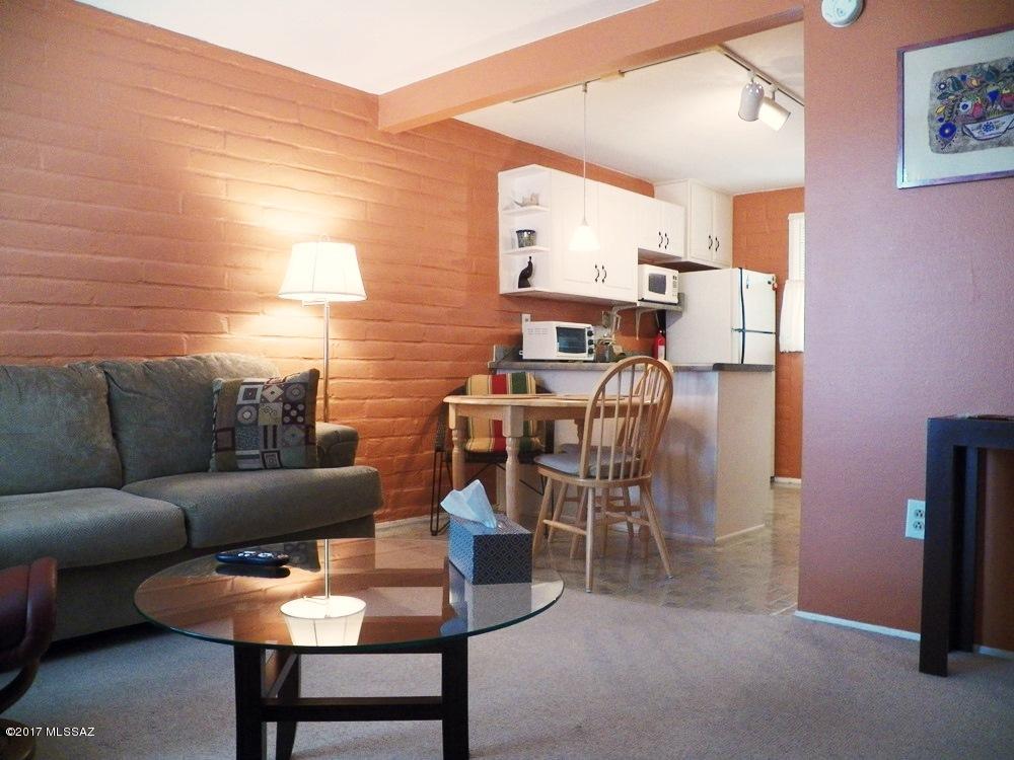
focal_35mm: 28
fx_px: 820
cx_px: 507
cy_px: 380
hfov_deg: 63.4
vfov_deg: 49.7
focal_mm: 4.9
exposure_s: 1/30
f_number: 2.8
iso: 400
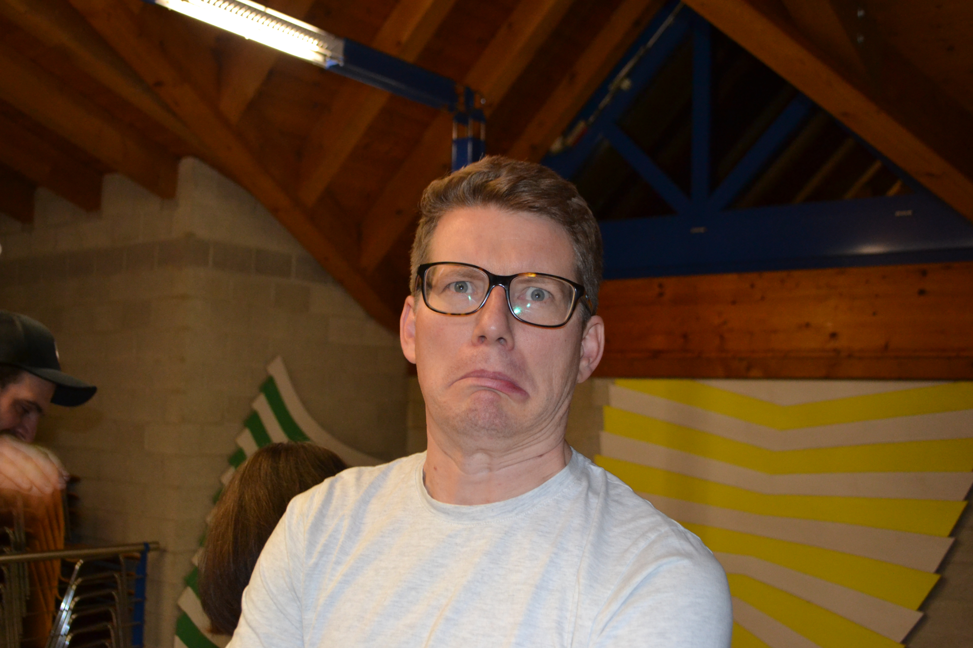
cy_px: 324
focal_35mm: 39
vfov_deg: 34.2
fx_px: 1054
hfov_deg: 49.6
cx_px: 486
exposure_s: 1/60
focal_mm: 26
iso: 1600
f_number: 4.2
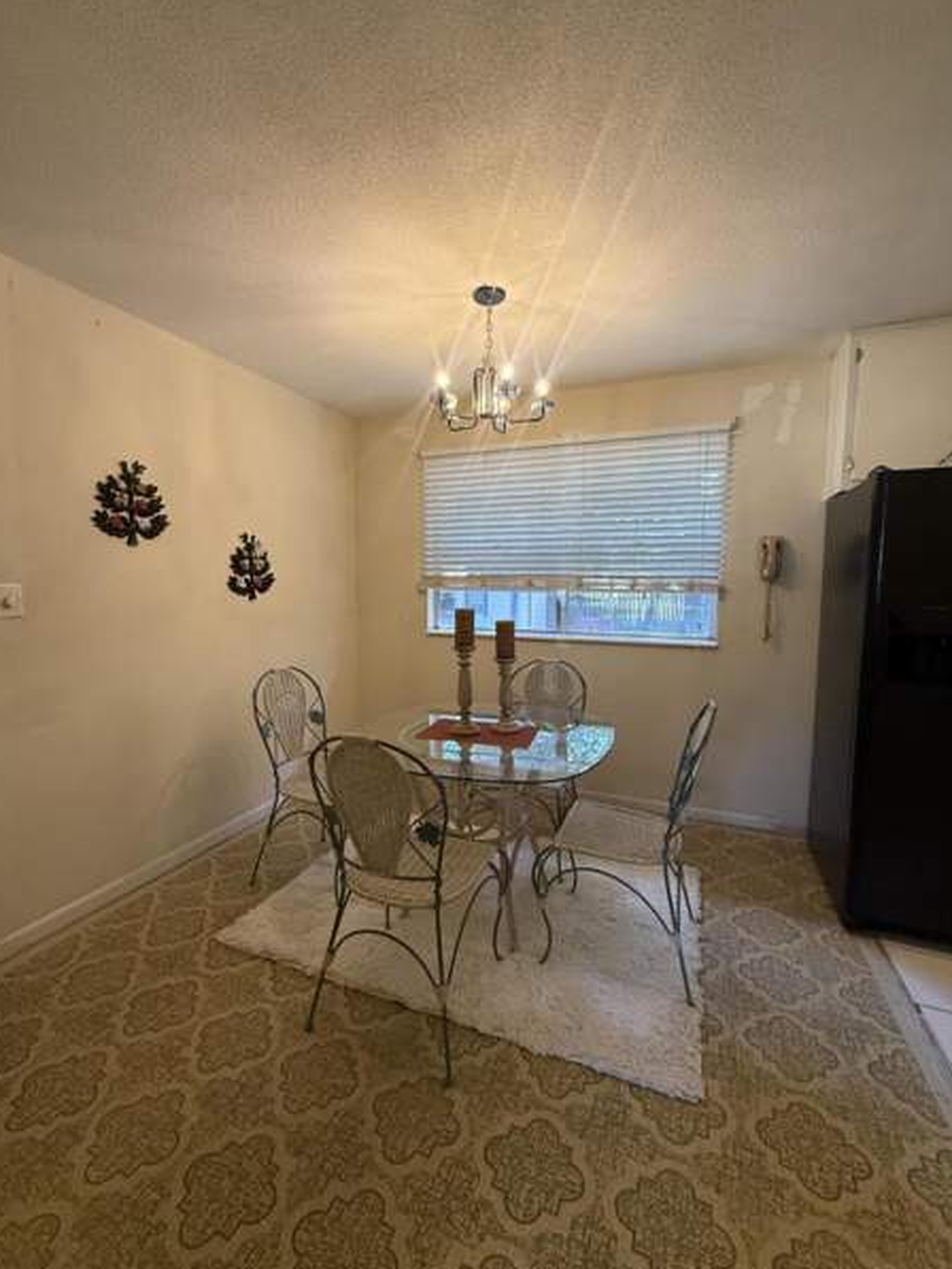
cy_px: 638
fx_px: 550
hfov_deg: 81.7
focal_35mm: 15
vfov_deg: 98.2
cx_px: 463
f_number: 2.2
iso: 320
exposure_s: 1/120
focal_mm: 2.22
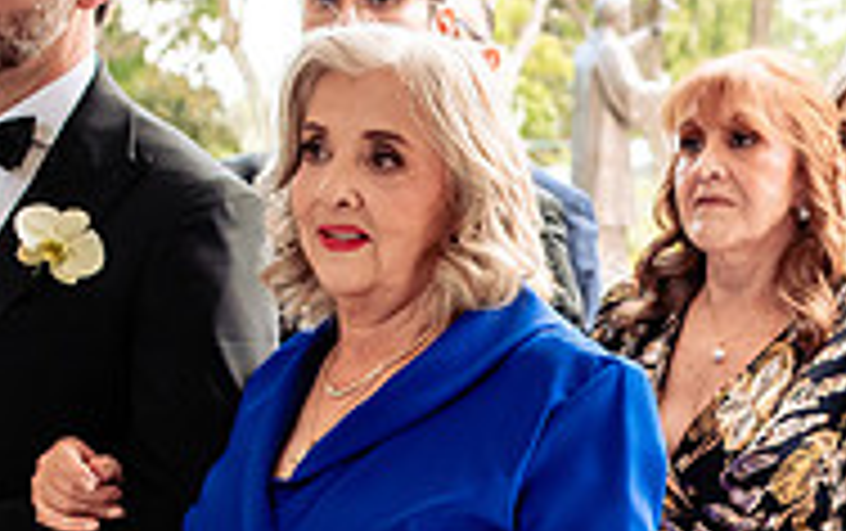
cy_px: 490
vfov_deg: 10.8
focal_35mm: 121
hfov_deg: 17.1
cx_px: 663
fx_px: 2793
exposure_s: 1/200
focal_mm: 35
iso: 800
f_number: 5
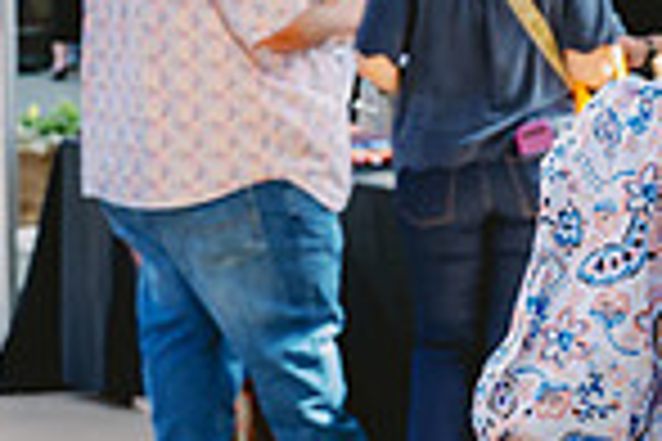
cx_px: 1045
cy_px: 164
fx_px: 3990
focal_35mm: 217
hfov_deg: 9.2
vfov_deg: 6.3
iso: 400
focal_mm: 55
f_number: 7.1
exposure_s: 1/60
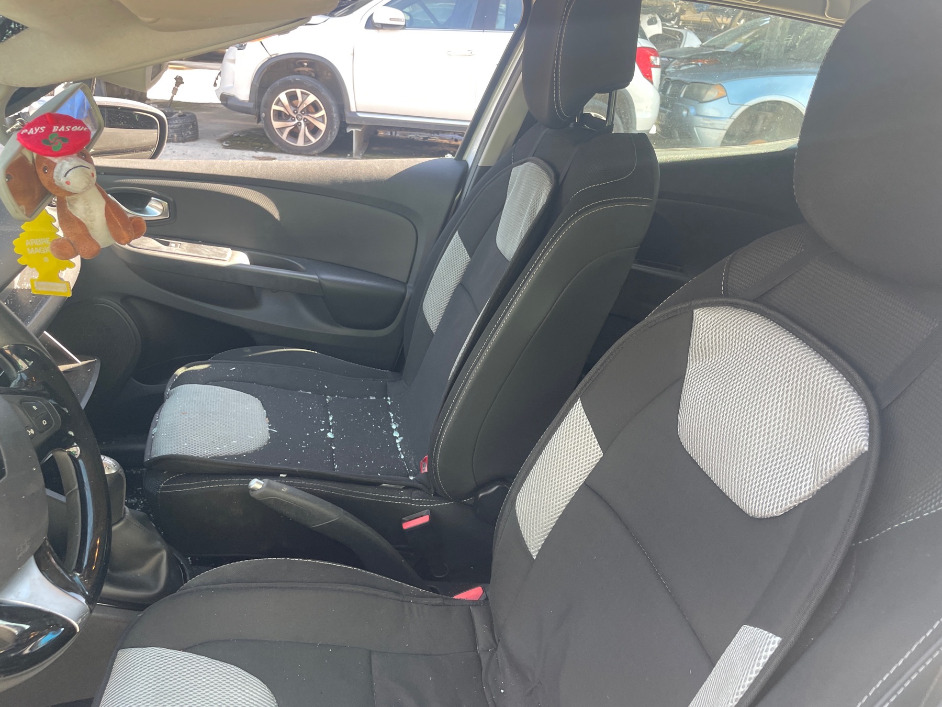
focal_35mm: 26
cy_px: 354
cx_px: 471
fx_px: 708
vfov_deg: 53.1
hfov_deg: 67.3
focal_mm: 4.2
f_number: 1.6
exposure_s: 1/121
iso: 80
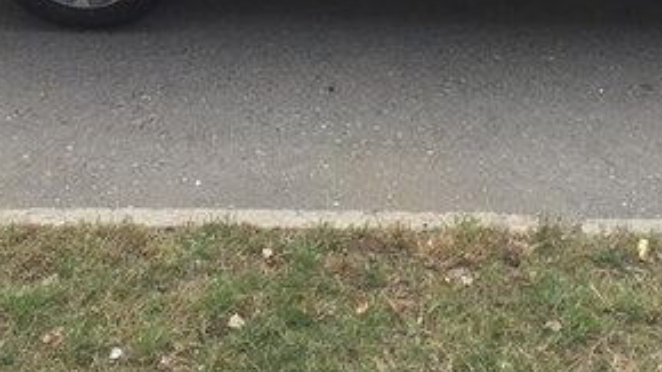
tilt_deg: -15.5
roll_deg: -1.2
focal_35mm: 72
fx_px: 1264
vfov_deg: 15.5
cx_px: 427
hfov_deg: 29.2
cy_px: -175
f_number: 2.2
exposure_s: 1/573
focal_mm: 4.15
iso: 32
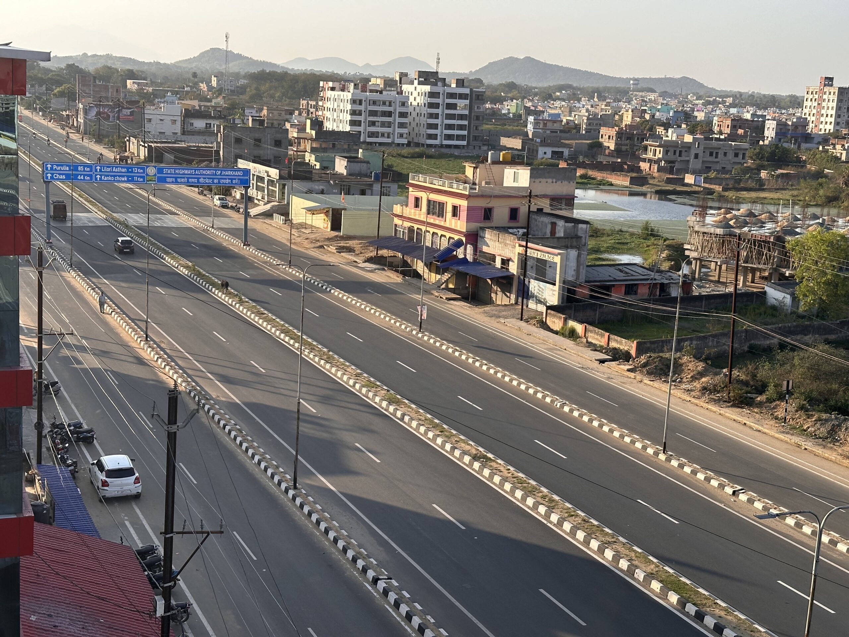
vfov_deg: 30.3
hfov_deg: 39.7
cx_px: 424
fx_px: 1177
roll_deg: -3.4
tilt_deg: -10.8
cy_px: 318
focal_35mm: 48
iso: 64
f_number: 1.78
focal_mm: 6.86
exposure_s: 1/1721
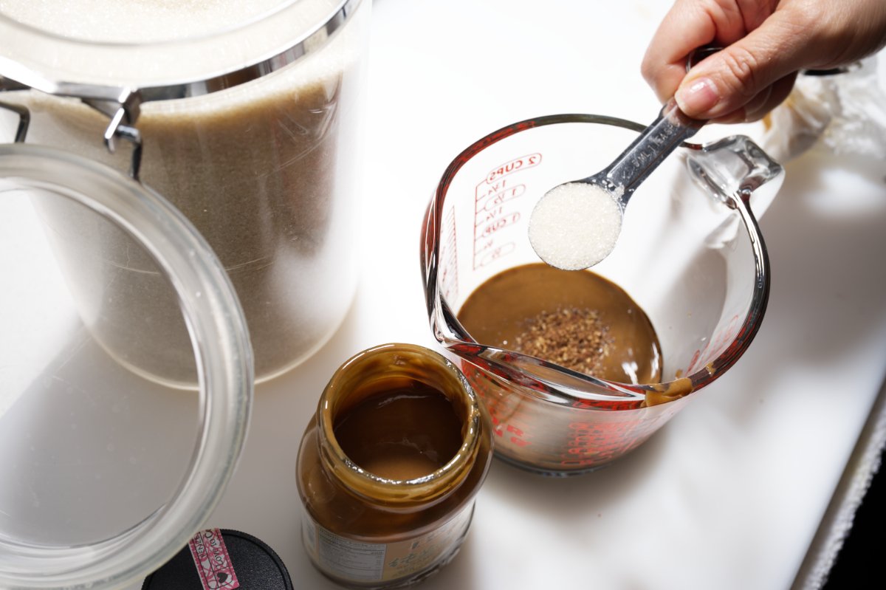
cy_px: 295
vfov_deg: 29.2
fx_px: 1132
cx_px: 443
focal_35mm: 46
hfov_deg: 42.8
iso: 100
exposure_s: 1/100
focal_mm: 46
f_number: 8
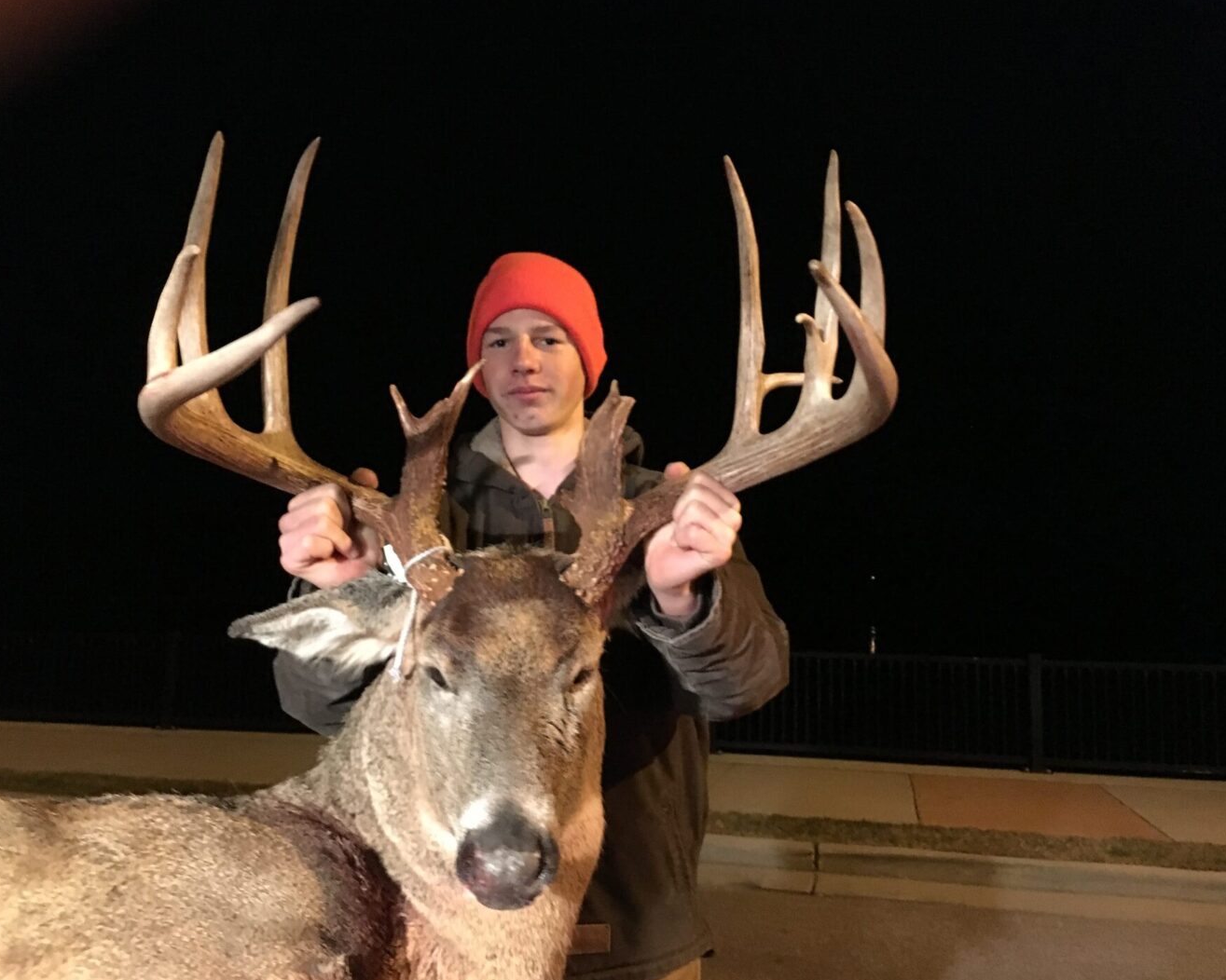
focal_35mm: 31
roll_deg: -1.3
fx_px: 1125
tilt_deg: +5.2
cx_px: 605
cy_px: 483
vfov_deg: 47.1
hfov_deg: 57.2
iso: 640
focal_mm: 4.15
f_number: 2.2
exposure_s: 1/15
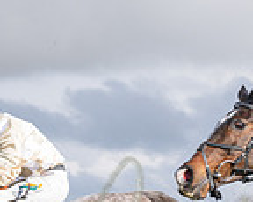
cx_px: 242
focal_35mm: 237
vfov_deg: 6.5
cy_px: 279
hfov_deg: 8.1
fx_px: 1773
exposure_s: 1/1250
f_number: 4
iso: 200
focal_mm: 54
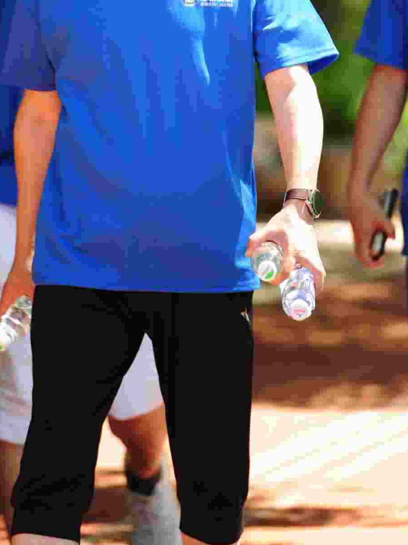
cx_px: 249
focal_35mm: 439
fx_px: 6901
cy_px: -24
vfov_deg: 4.5
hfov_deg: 3.4
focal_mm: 200
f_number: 2.8
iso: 200
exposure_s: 1/400
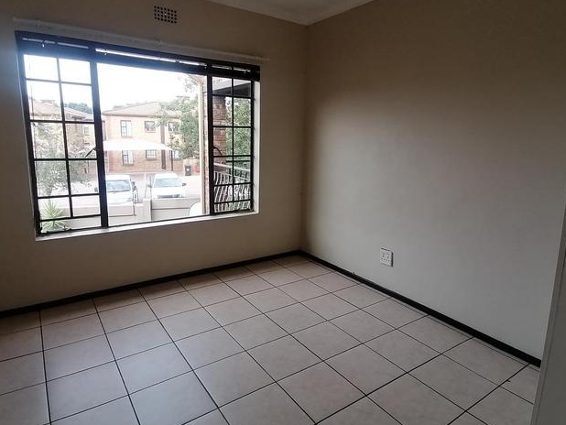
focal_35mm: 22
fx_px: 360
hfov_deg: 76.4
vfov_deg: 61.1
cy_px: 198
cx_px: 285
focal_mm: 1.78
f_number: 2.4
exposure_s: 1/100
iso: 80
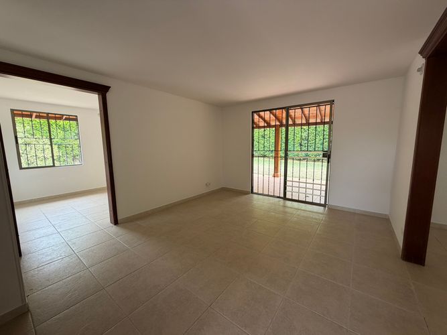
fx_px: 181
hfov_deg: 102.1
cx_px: 224
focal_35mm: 14
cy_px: 168
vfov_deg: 85.7
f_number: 2.2
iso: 100
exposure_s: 1/121
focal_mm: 2.22
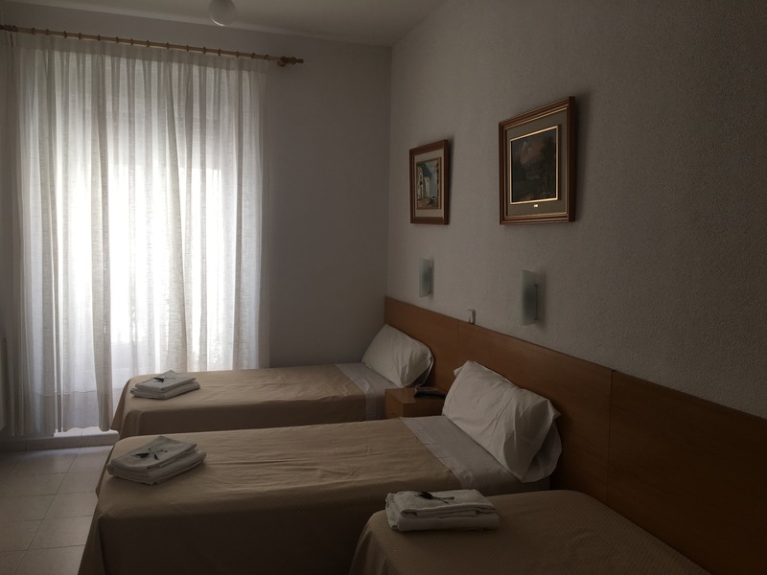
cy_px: 288
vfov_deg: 48.2
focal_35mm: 29
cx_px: 384
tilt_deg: -4.0
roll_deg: +0.1
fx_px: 643
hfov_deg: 61.7
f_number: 2.2
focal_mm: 4.15
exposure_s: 1/50
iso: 25
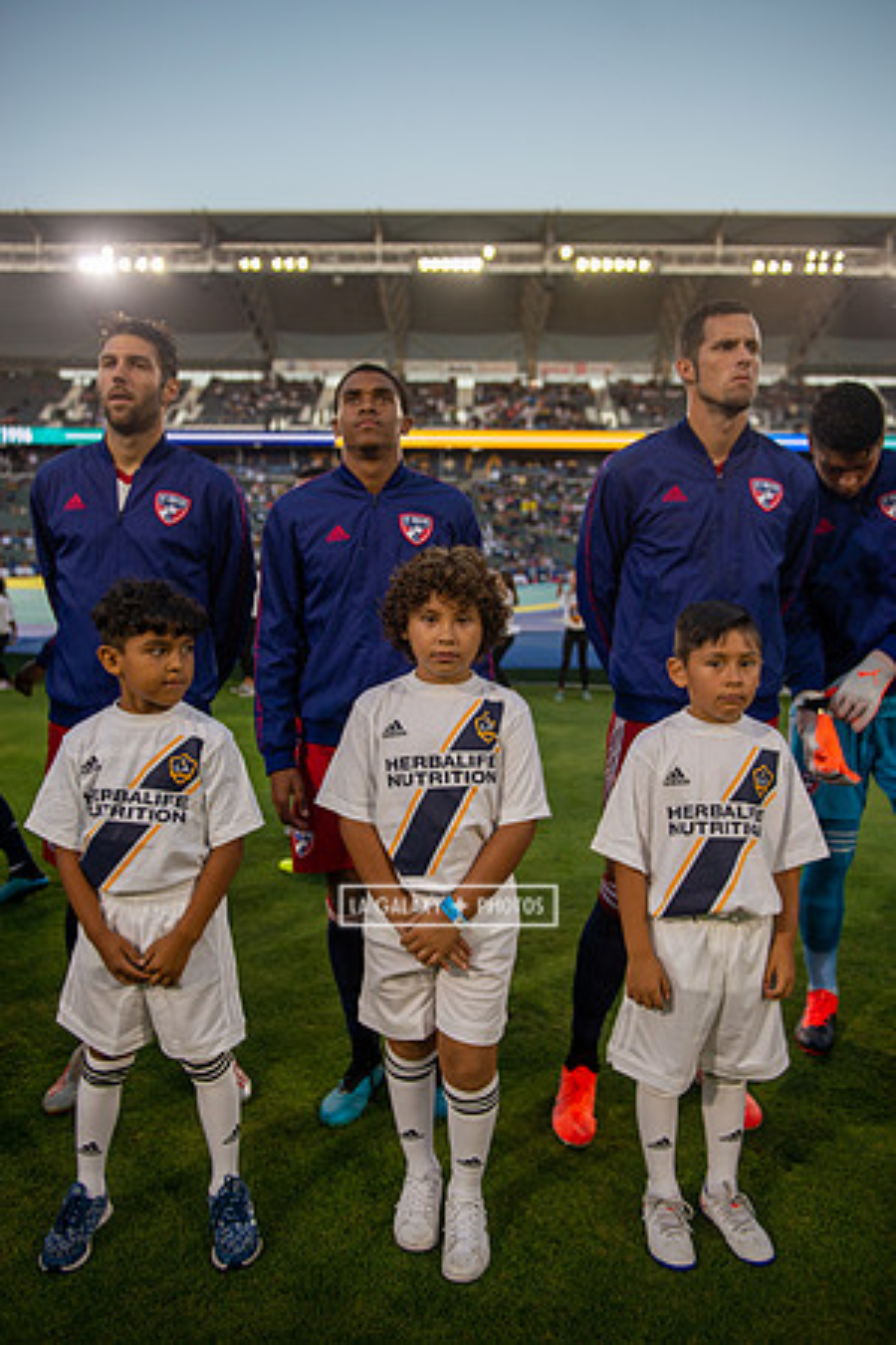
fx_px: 1045
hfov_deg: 46.4
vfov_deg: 65.5
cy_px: 672
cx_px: 448
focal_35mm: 28
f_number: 2.8
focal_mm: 28
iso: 250
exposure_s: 1/640
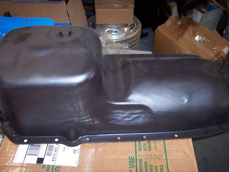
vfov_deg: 37.7
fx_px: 251
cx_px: 114
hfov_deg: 49.0
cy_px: 86
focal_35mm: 38
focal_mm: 8
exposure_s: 1/30
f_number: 2.8
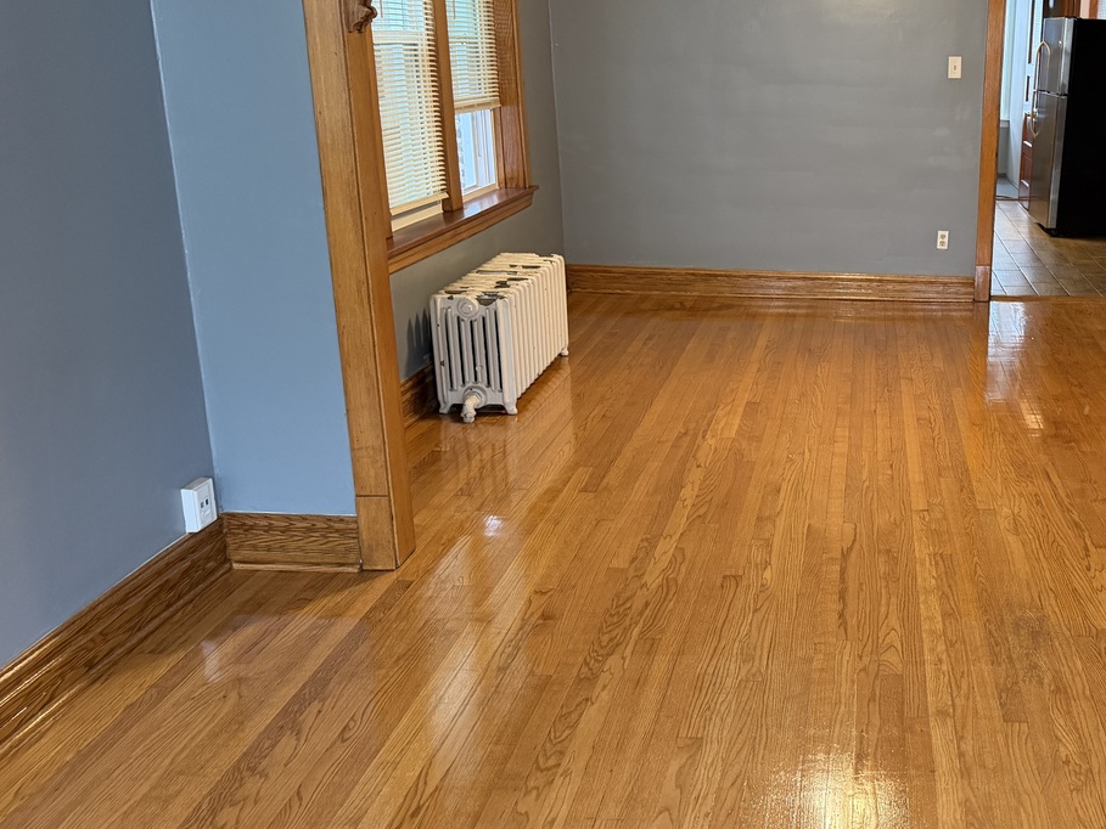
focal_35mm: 38
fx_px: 1214
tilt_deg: -16.3
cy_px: 400
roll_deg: -0.3
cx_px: 874
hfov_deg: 46.6
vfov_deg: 37.7
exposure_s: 1/60
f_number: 1.78
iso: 400
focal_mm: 6.76
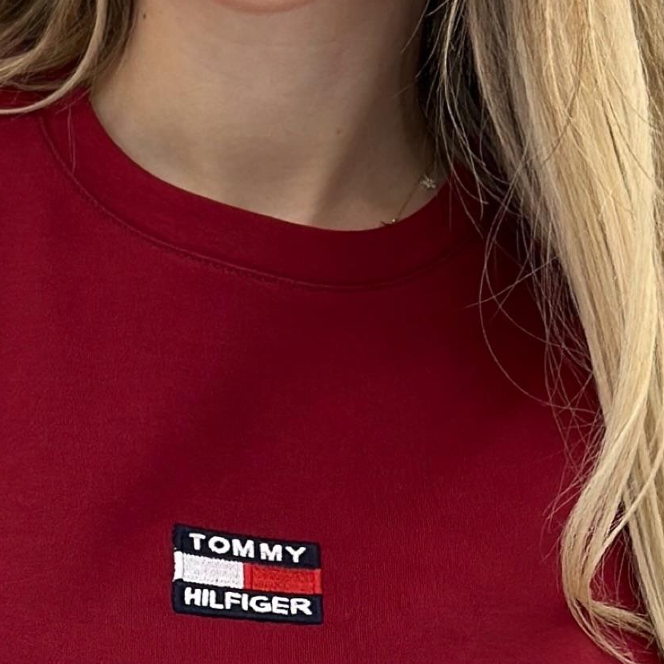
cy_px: 699
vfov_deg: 8.4
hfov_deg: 8.5
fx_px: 4471
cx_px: 259
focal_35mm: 206
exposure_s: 1/100
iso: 80
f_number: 1.78
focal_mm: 6.86
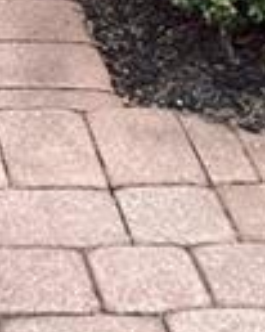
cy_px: -535
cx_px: -337
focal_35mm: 180
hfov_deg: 8.0
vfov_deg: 9.3
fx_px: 1767
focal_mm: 3.3
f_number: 2.4
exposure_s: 1/237
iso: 25
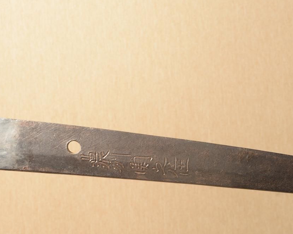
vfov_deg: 17.1
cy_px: 150
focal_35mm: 90
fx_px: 781
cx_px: 168
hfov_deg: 21.2
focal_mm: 38
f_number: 11
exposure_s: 1/1.6
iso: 400
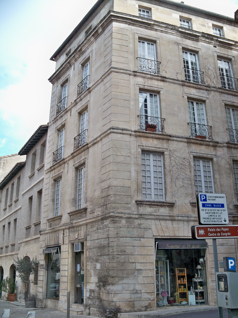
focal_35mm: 35
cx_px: 119
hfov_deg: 40.7
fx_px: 321
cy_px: 159
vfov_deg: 52.6
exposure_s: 1/160
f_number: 3.5
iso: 64
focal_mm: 6.2
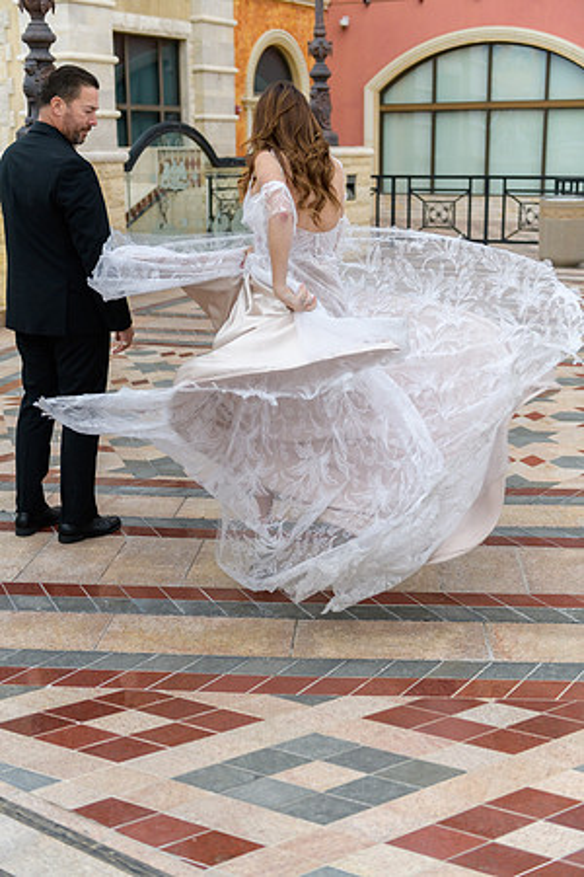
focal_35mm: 45
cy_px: 438
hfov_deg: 29.9
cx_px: 292
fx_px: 1095
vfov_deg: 43.6
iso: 400
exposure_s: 1/3200
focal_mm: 45
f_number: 2.8
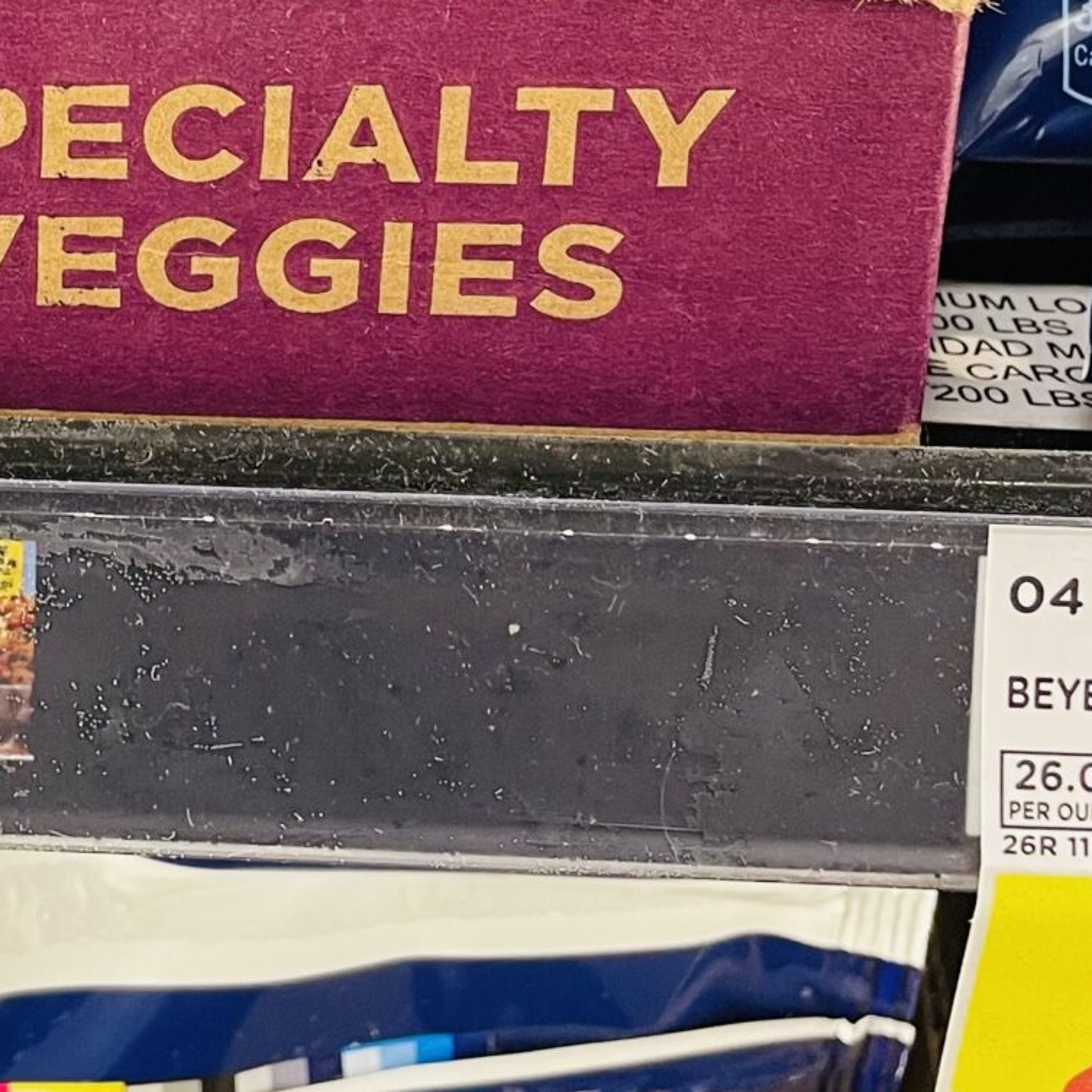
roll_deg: +0.9
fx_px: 2784
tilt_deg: -20.6
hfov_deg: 21.1
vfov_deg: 21.2
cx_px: -110
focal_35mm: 78
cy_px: -77
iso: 125
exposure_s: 1/65
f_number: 1.6
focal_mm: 4.2
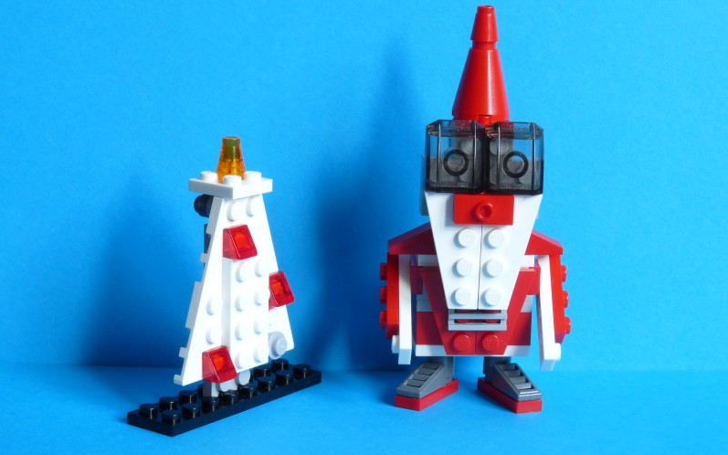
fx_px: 2301
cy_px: 194
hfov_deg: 18.0
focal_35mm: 116
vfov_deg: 11.3
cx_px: 364
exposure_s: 1/4
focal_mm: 19.4
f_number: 8
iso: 100
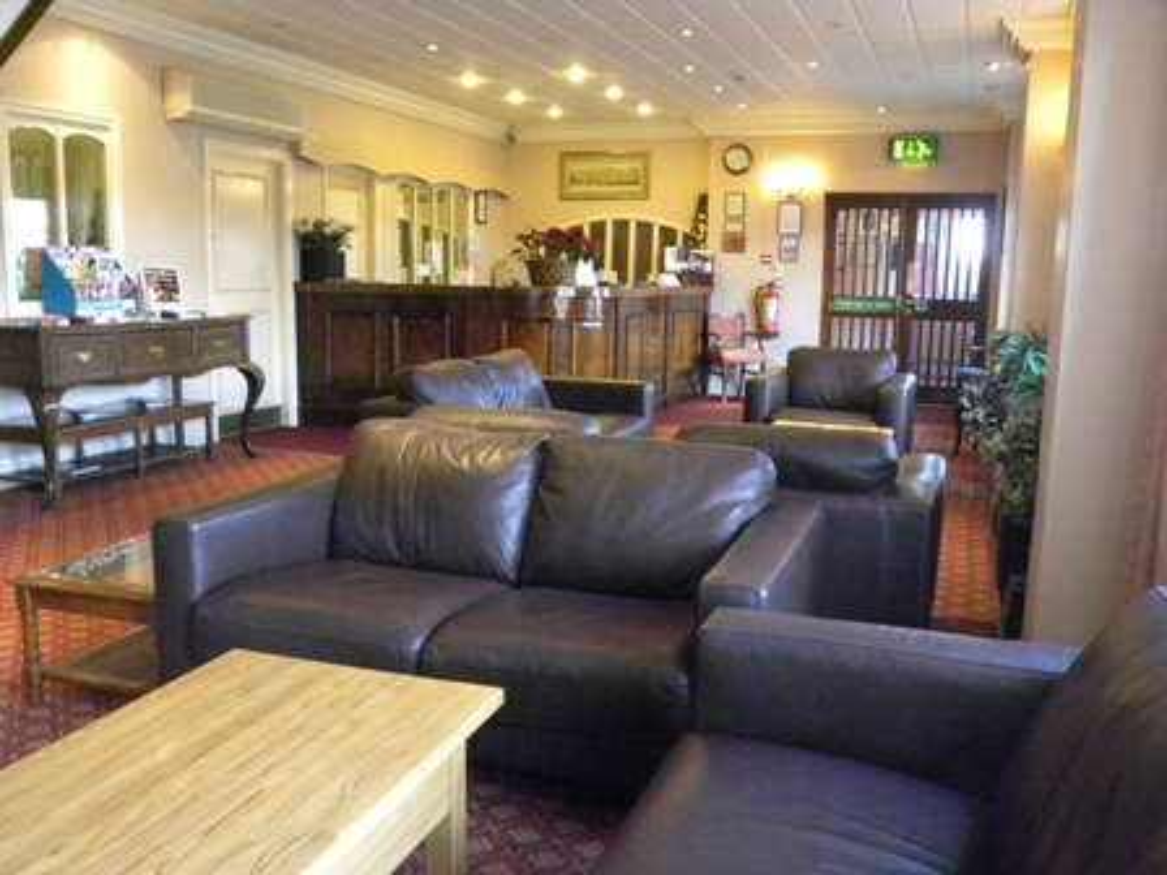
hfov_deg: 55.4
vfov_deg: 42.9
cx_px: 584
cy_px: 438
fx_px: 1113
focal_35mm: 33
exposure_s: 1/48.7
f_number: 2.8
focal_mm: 5.9
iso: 800
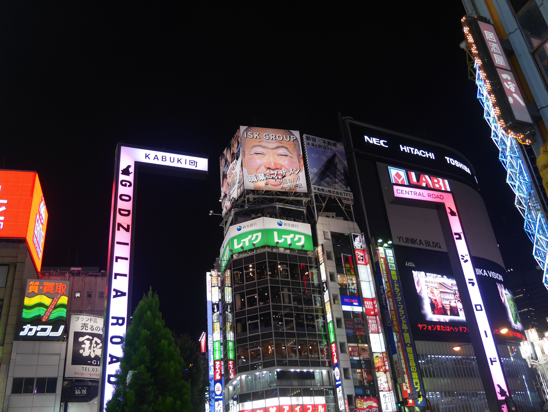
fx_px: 507
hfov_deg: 56.8
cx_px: 274
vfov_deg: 44.2
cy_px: 206
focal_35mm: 32
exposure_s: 1/60
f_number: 3.6
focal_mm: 16
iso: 640
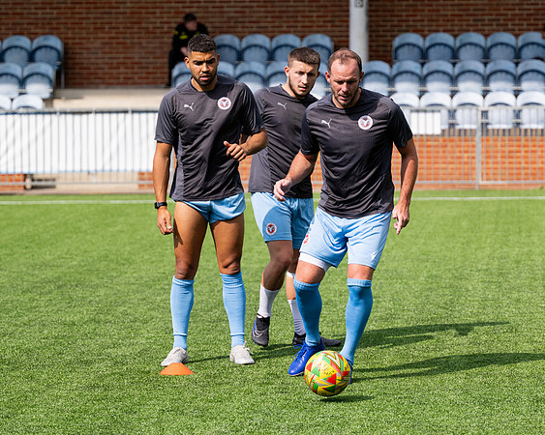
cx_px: 303
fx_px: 2810
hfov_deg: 11.1
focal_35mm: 174
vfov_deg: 8.9
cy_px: 248
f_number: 4
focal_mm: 125
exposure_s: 1/2500
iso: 200
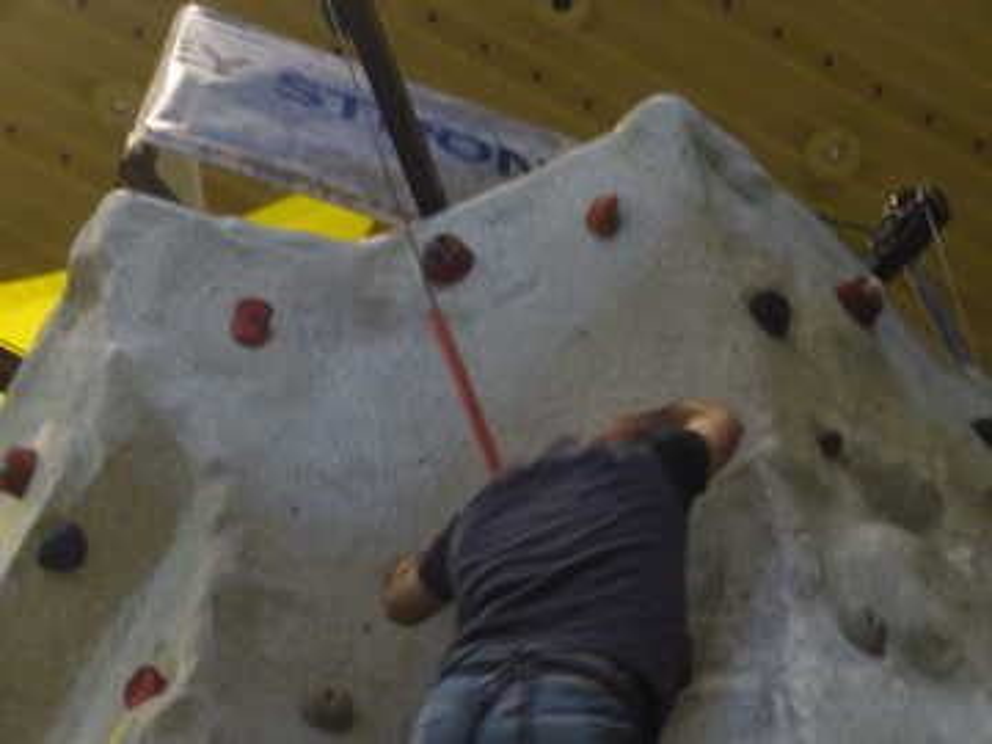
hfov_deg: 18.7
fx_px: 3009
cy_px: 372
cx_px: 496
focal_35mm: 105
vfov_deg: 14.1
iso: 200
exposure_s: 1/8
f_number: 5
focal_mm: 17.4
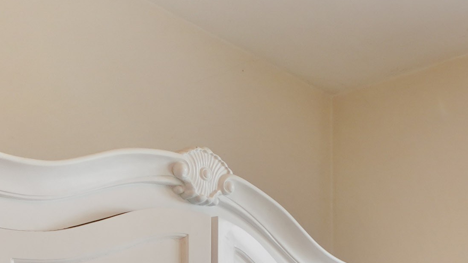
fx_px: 856
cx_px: 585
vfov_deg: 14.5
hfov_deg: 26.6
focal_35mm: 69
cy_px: 524
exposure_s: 1/25
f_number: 14
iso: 500
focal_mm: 12
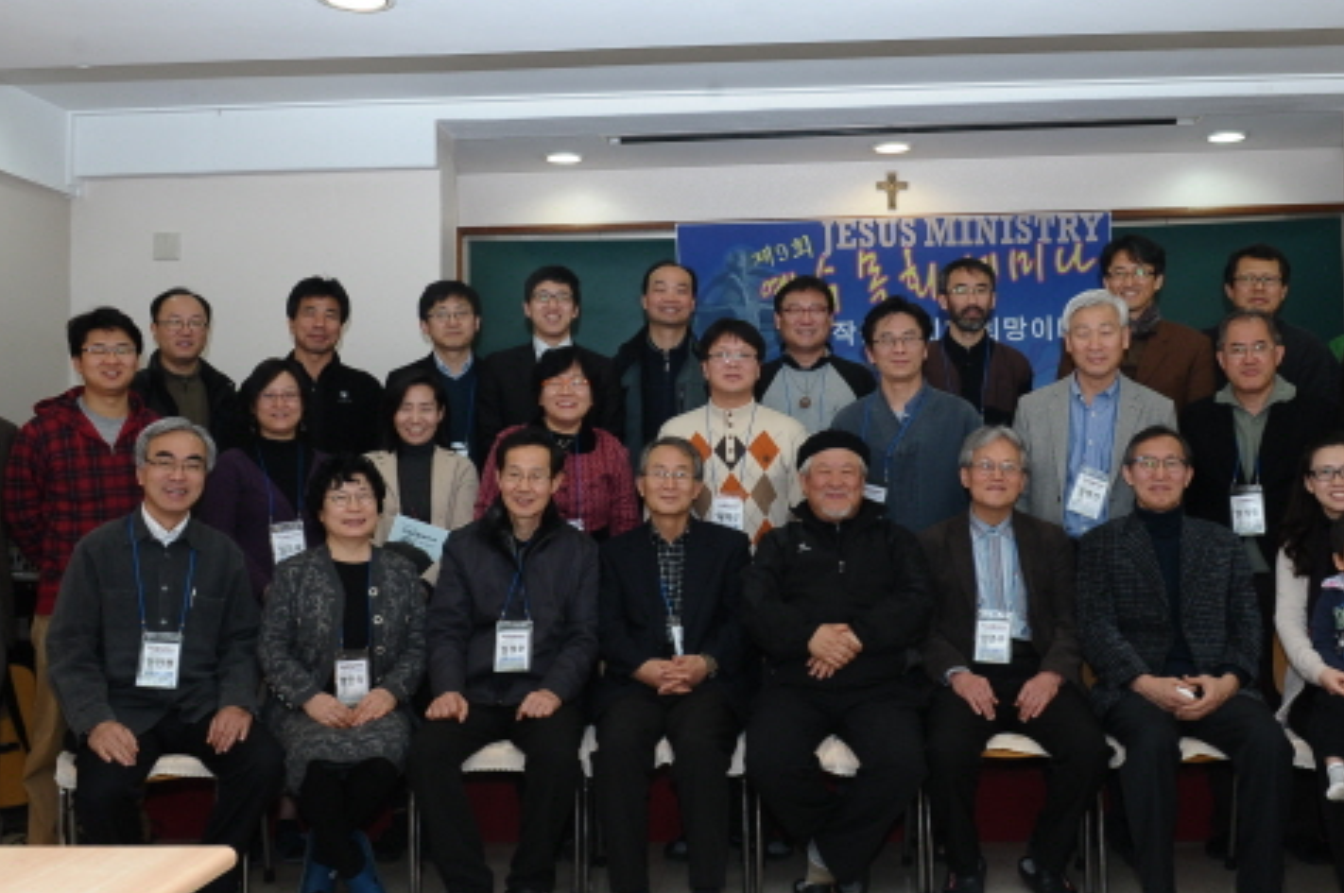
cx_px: 754
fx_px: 1417
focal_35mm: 38
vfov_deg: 34.9
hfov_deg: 50.6
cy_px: 393
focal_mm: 24
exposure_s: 1/60
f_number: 8
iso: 800
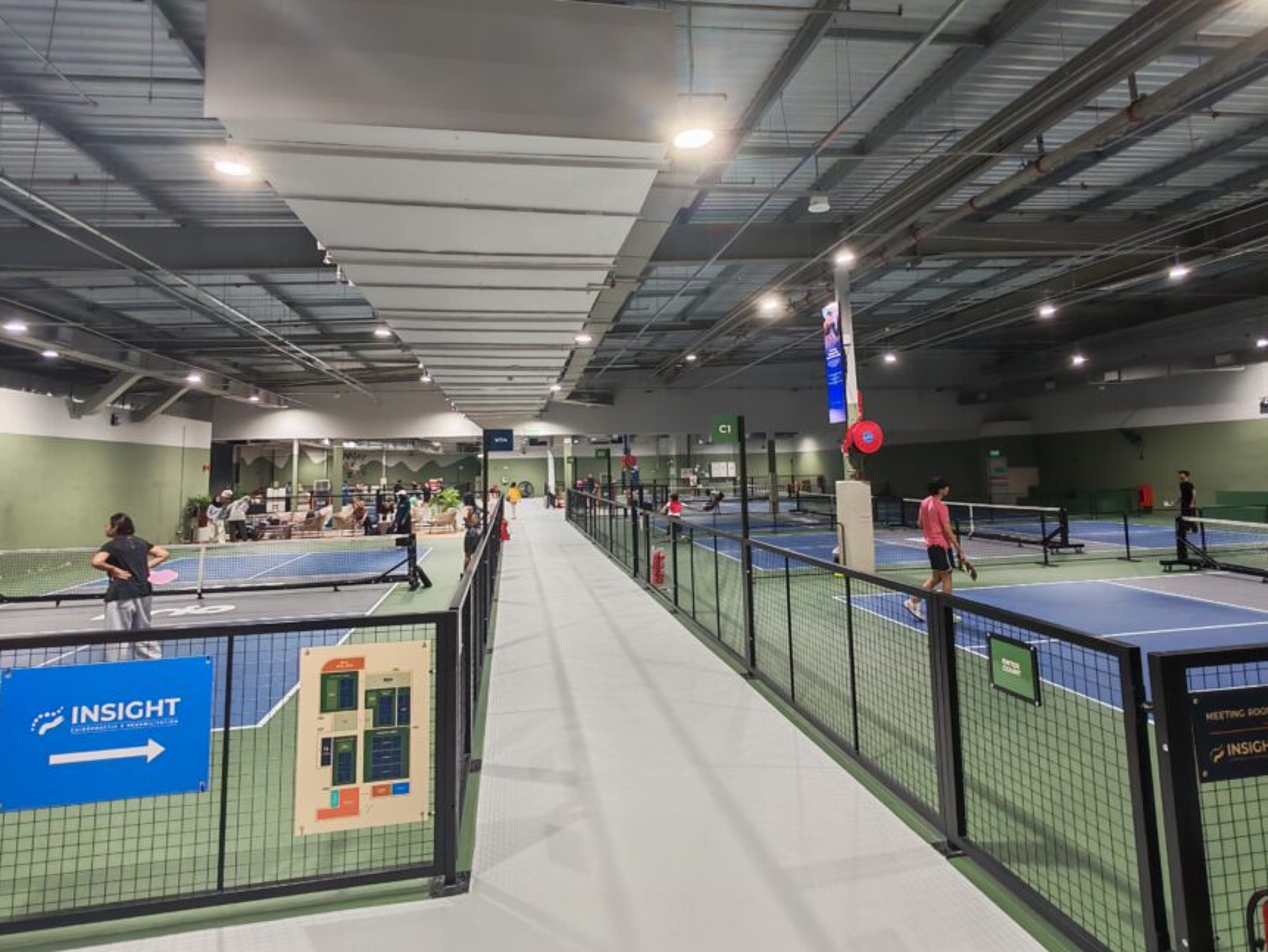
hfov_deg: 84.6
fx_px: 696
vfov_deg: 68.3
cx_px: 644
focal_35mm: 19
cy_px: 399
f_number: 2.2
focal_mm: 1.96
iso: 200
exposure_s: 1/50
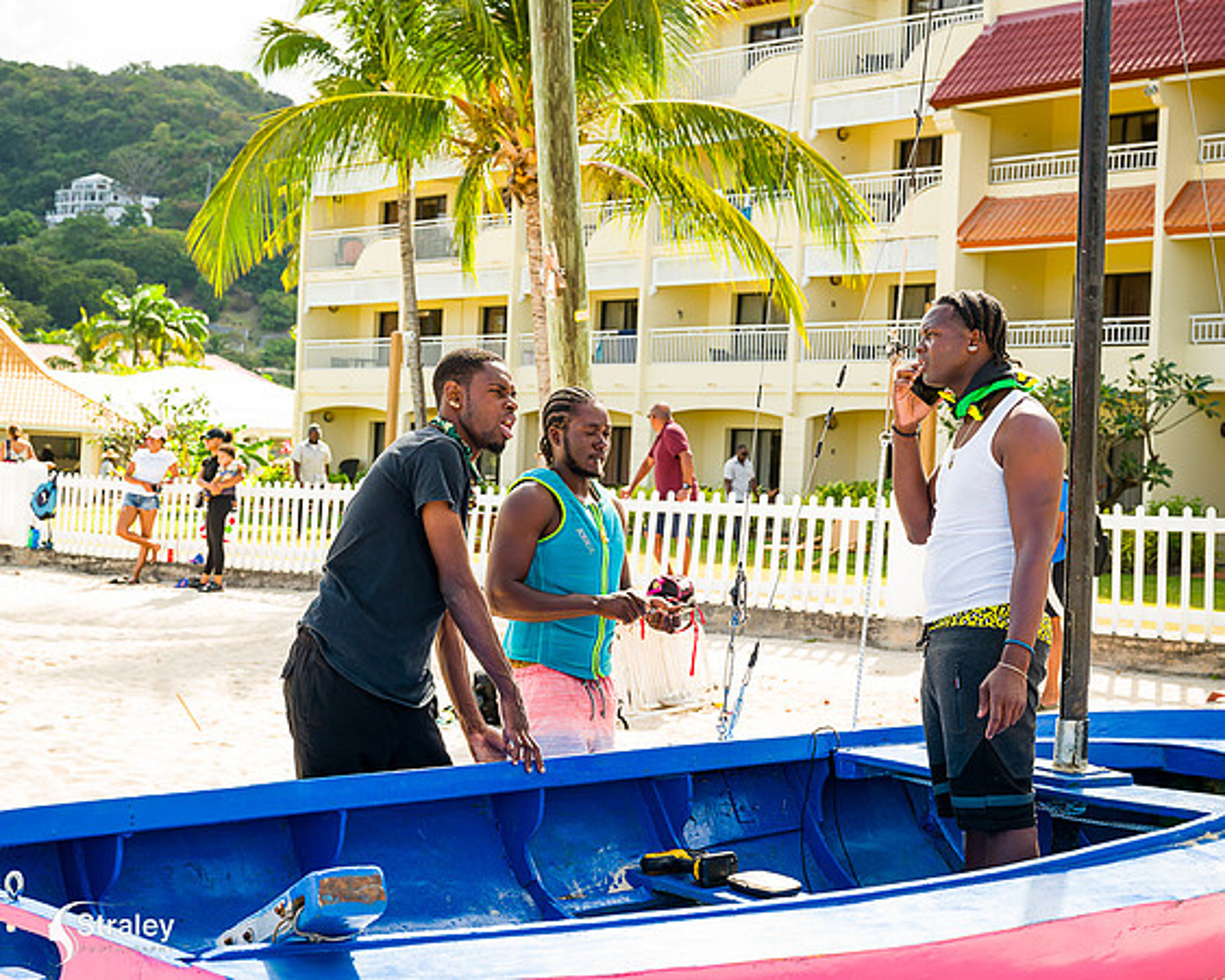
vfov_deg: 27.0
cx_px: 612
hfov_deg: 33.4
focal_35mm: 56
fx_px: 2041
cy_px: 490
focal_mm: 50
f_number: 6.3
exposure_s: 1/320
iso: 280
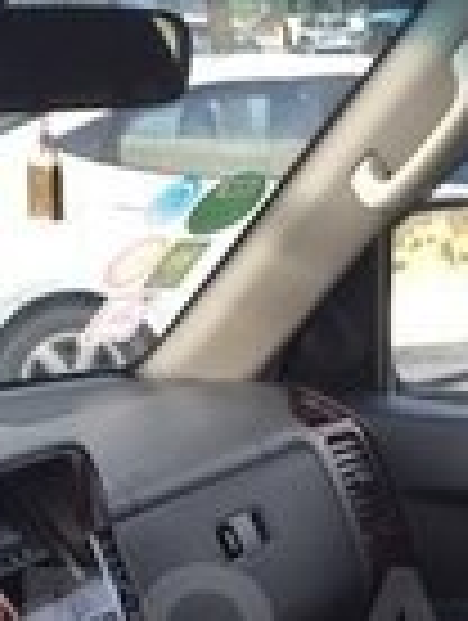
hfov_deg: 14.2
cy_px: 634
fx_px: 1869
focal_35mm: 104
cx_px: 117
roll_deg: -0.6
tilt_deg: -16.1
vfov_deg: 18.3
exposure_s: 1/100
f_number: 2.2
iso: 32
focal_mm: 4.15
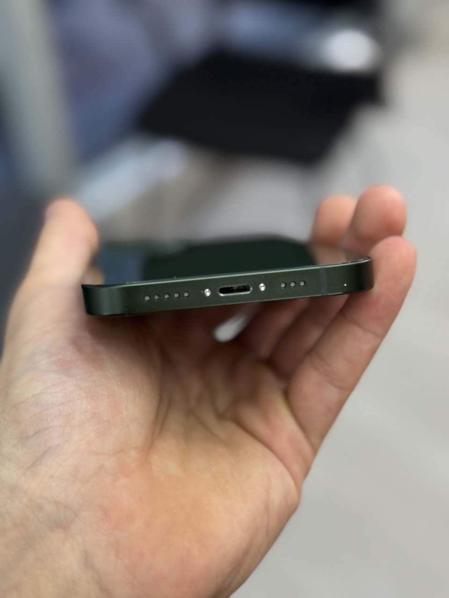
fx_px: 830
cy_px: 299
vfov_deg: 39.7
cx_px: 224
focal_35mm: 48
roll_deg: +3.7
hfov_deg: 30.3
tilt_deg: -43.1
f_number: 1.78
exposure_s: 1/103
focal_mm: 6.76
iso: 160
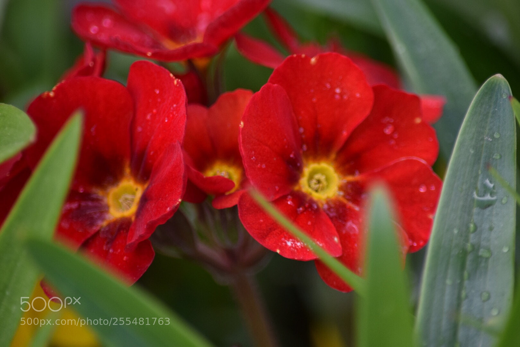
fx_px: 6500
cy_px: 174
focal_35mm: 450
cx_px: 260
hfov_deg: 4.6
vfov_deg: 3.1
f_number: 5.6
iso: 400
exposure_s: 1/320
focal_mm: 300
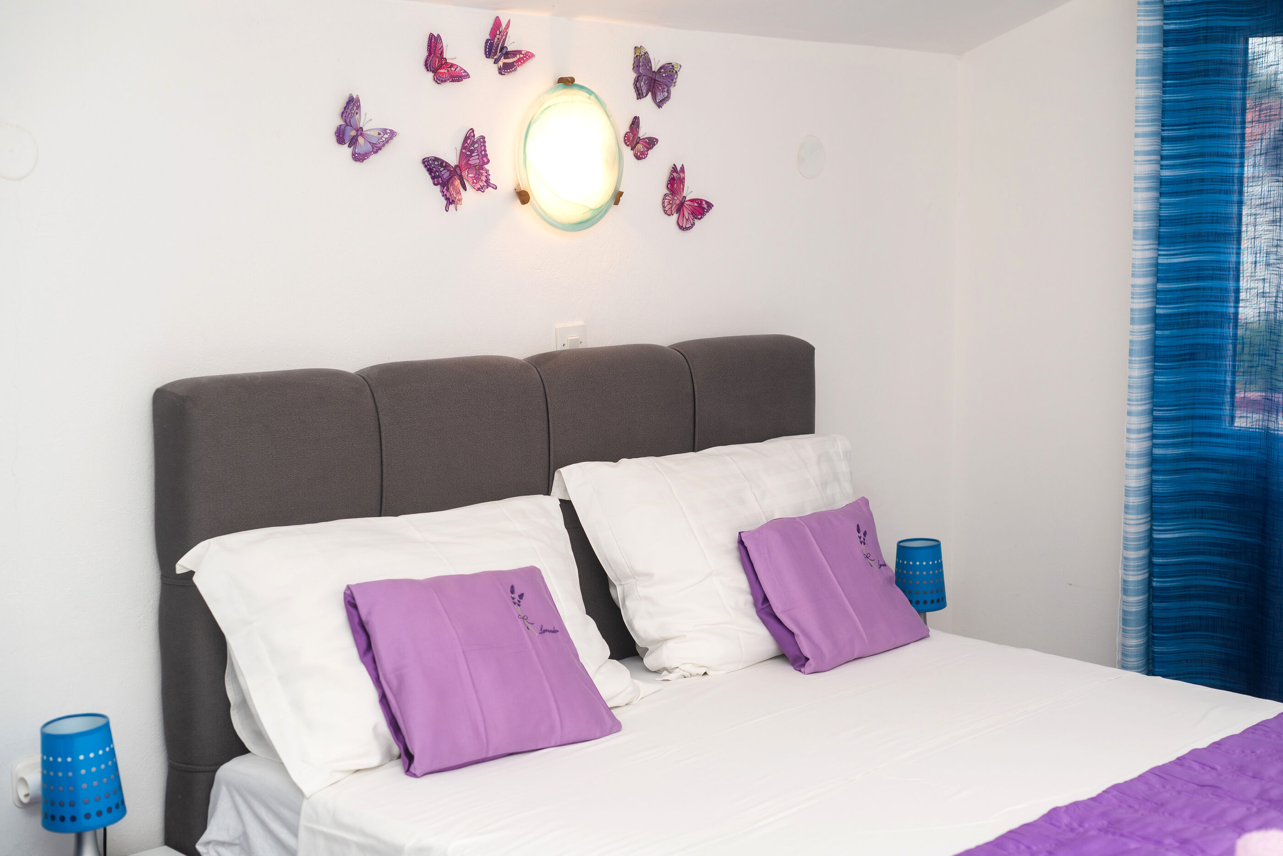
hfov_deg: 39.6
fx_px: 1782
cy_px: 428
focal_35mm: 50
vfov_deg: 27.0
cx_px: 642
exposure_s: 1/200
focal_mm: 50
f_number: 3.2
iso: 200
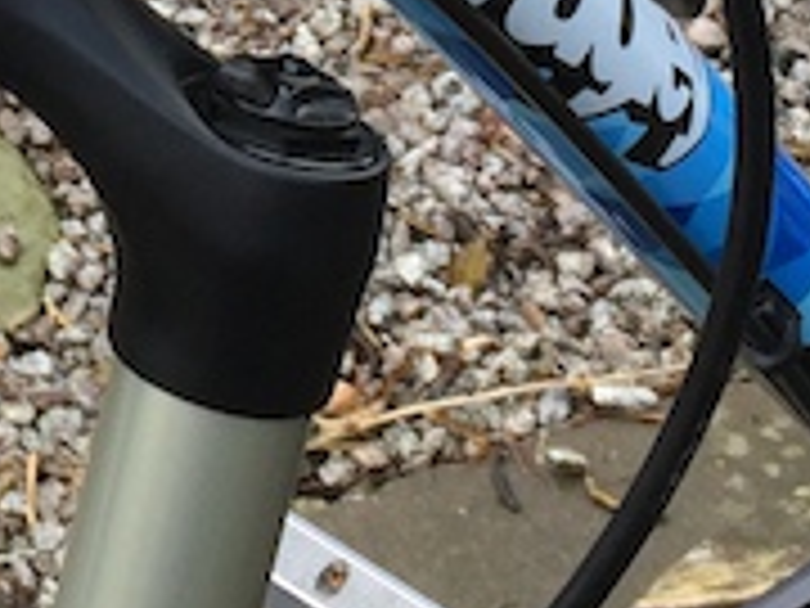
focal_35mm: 165
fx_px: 3861
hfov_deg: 11.8
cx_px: -27
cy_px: -856
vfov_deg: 8.3
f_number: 2.2
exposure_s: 1/120
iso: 40
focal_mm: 4.15
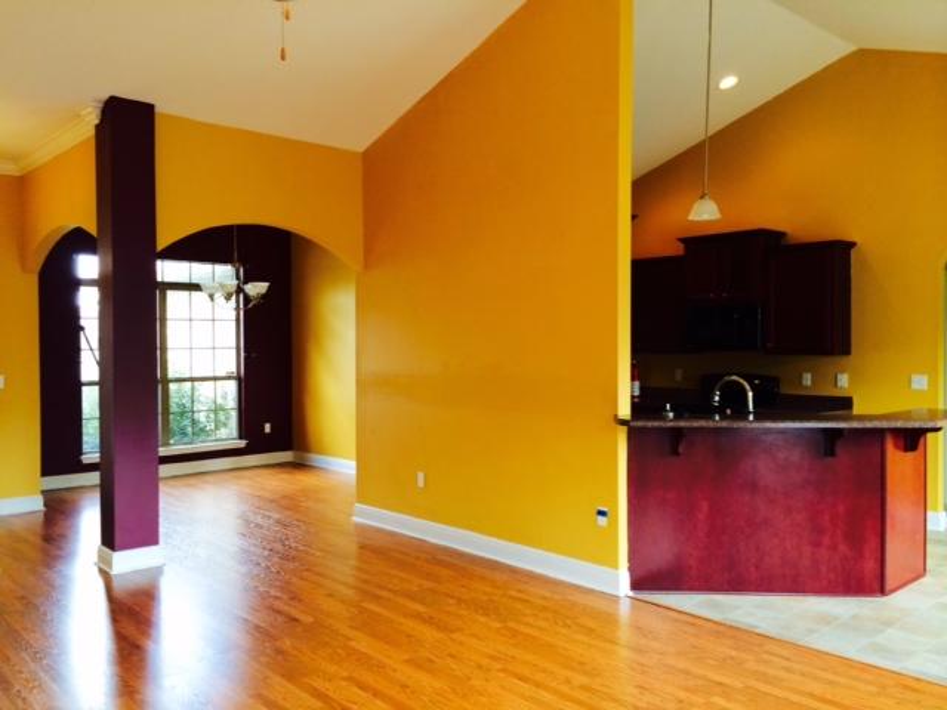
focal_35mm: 30
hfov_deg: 60.0
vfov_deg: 46.8
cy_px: 355
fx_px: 821
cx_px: 474
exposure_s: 1/30
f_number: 2.2
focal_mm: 4.12
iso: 40
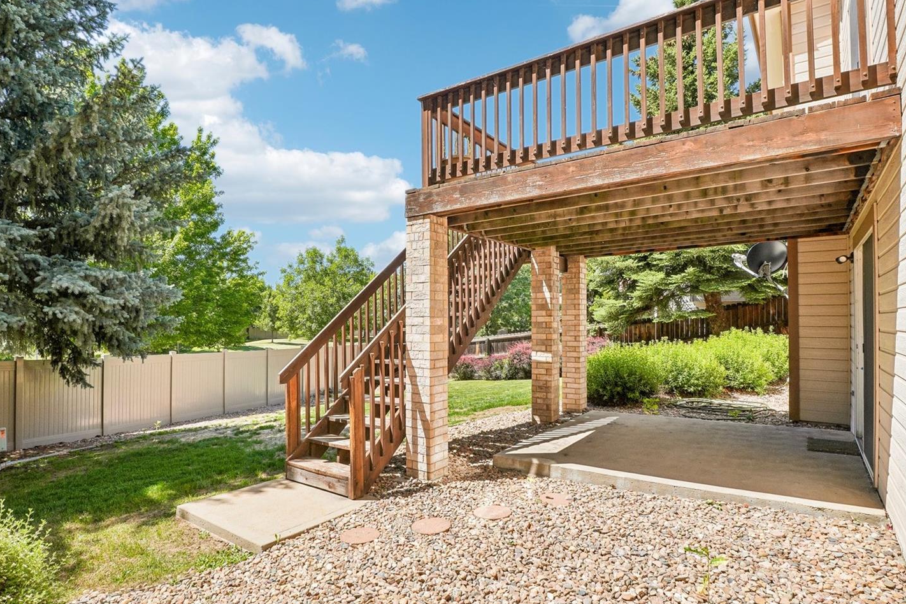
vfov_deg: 65.8
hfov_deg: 88.1
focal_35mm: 19
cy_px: 309
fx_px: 467
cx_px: 415
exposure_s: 1/250
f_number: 8
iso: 100
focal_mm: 11
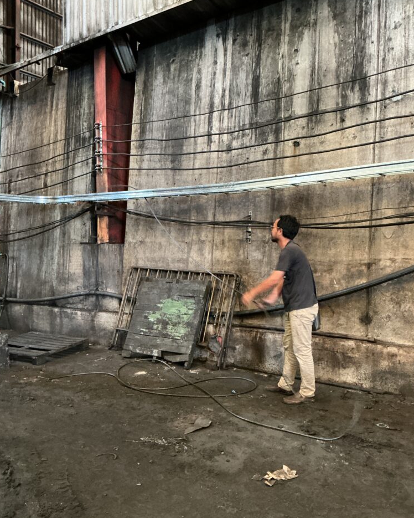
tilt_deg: -1.7
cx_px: 205
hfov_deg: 47.1
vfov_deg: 57.2
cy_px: 268
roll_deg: +0.3
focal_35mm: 31
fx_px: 475
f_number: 1.8
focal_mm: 3
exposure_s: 1/25
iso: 500
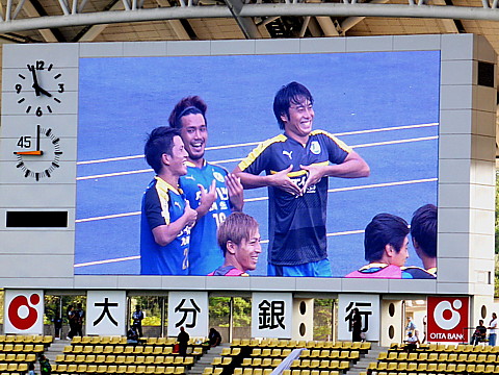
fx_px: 2537
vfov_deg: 8.4
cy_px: 188
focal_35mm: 176
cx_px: 250
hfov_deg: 11.2
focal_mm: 31.3
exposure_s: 1/80
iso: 160
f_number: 5.4
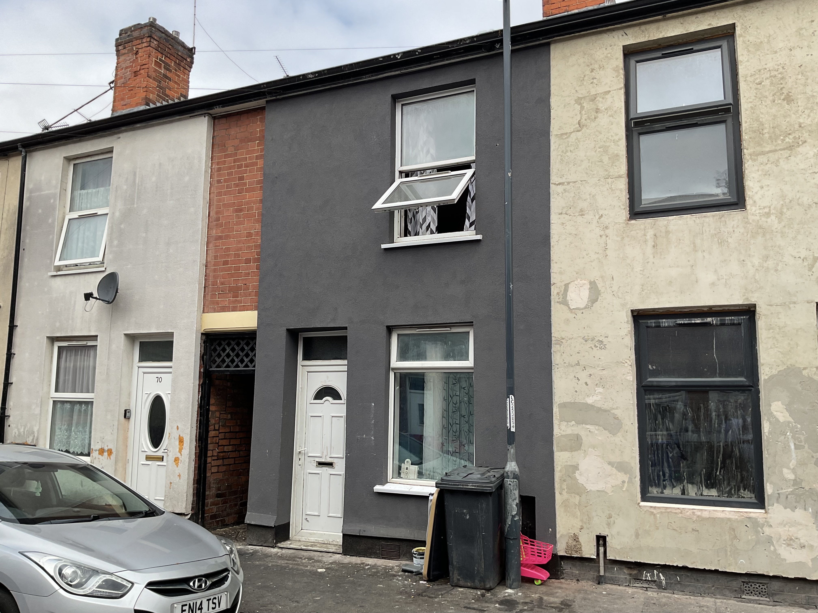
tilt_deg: +8.2
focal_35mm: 29
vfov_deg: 48.2
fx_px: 685
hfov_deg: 61.7
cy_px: 306
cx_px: 409
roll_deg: -0.4
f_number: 1.8
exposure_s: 1/978
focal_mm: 3
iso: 16
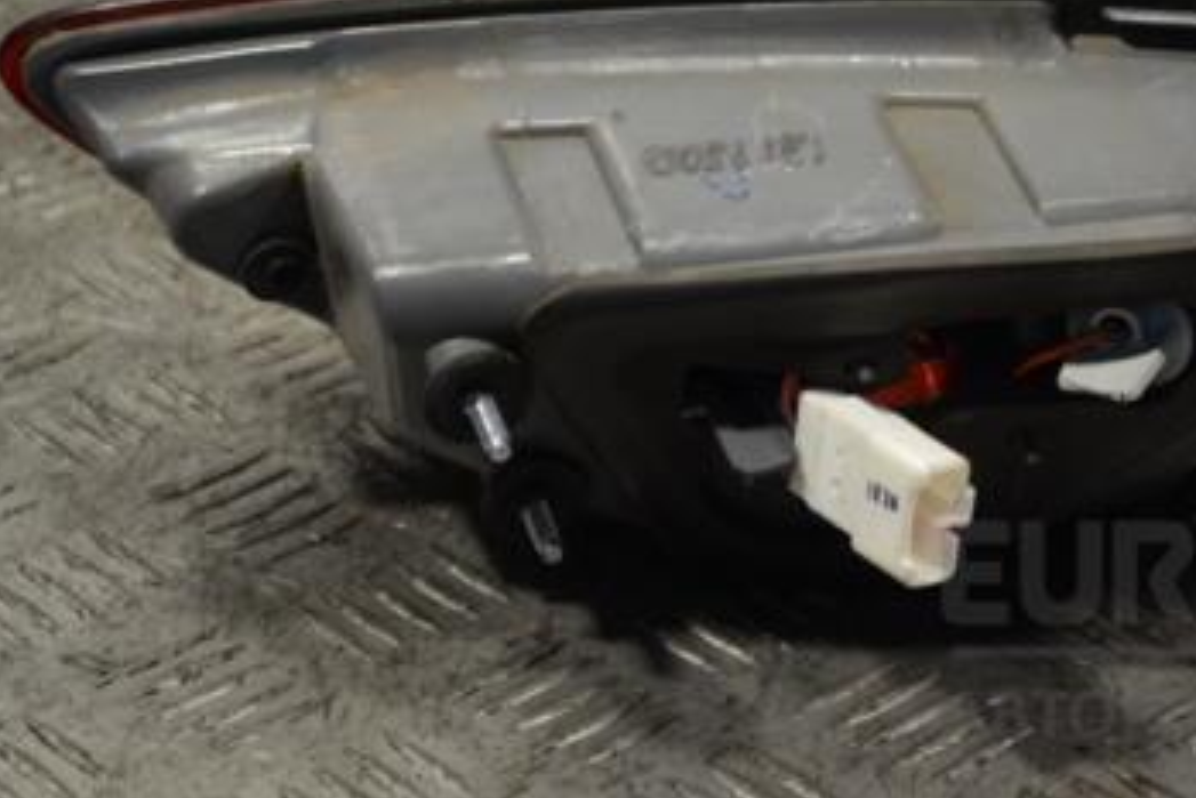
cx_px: 877
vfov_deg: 9.6
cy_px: 116
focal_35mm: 142
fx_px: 4715
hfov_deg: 14.4
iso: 180
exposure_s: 1/30
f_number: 5.6
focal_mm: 55
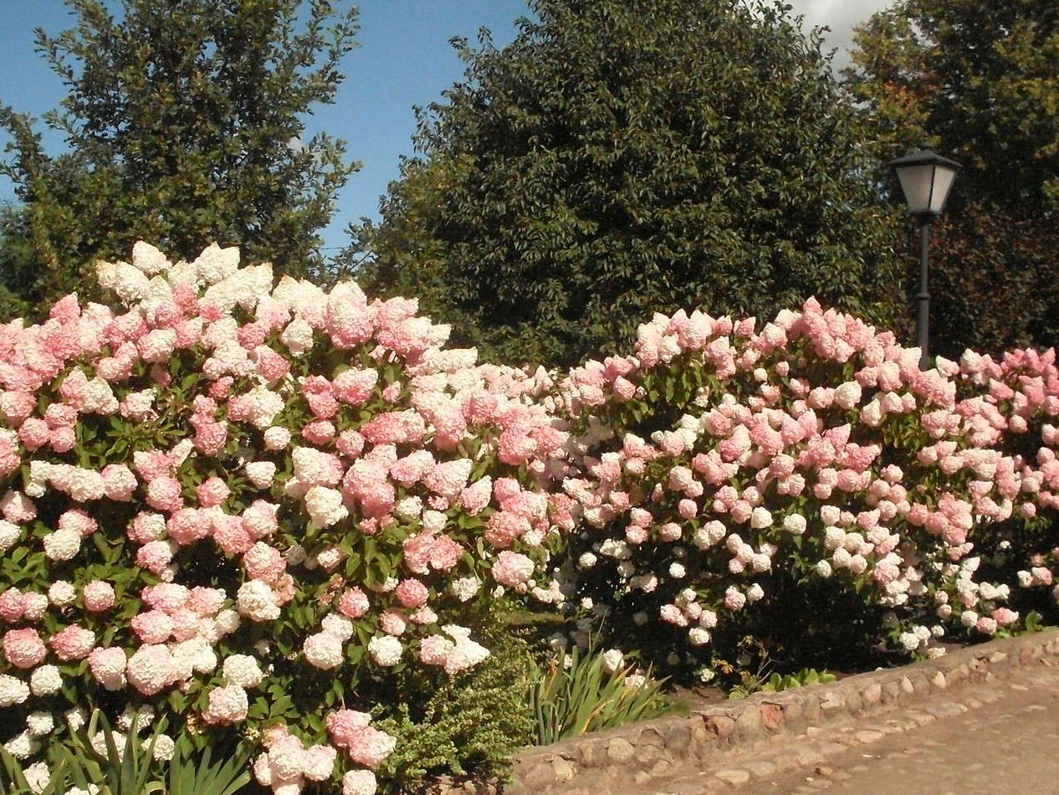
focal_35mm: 43
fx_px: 1316
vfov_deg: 33.6
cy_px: 445
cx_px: 565
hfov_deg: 43.8
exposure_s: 1/1500
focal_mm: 6.3
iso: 400
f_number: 8.4
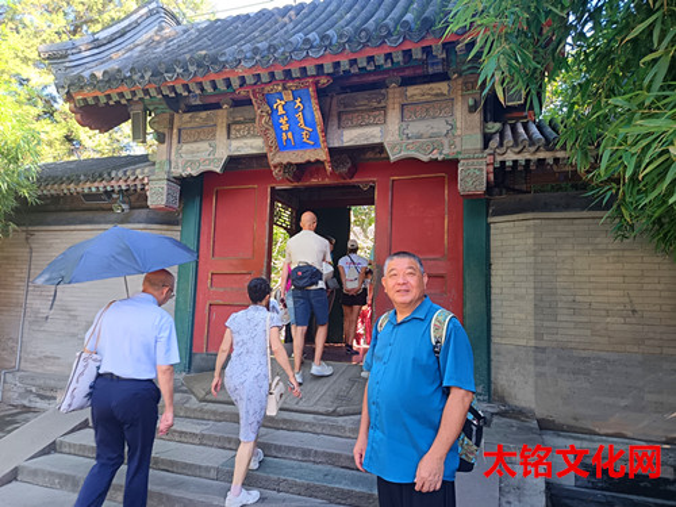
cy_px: 254
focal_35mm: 24
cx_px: 338
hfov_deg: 71.6
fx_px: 469
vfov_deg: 56.8
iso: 602
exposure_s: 1/100
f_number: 1.75
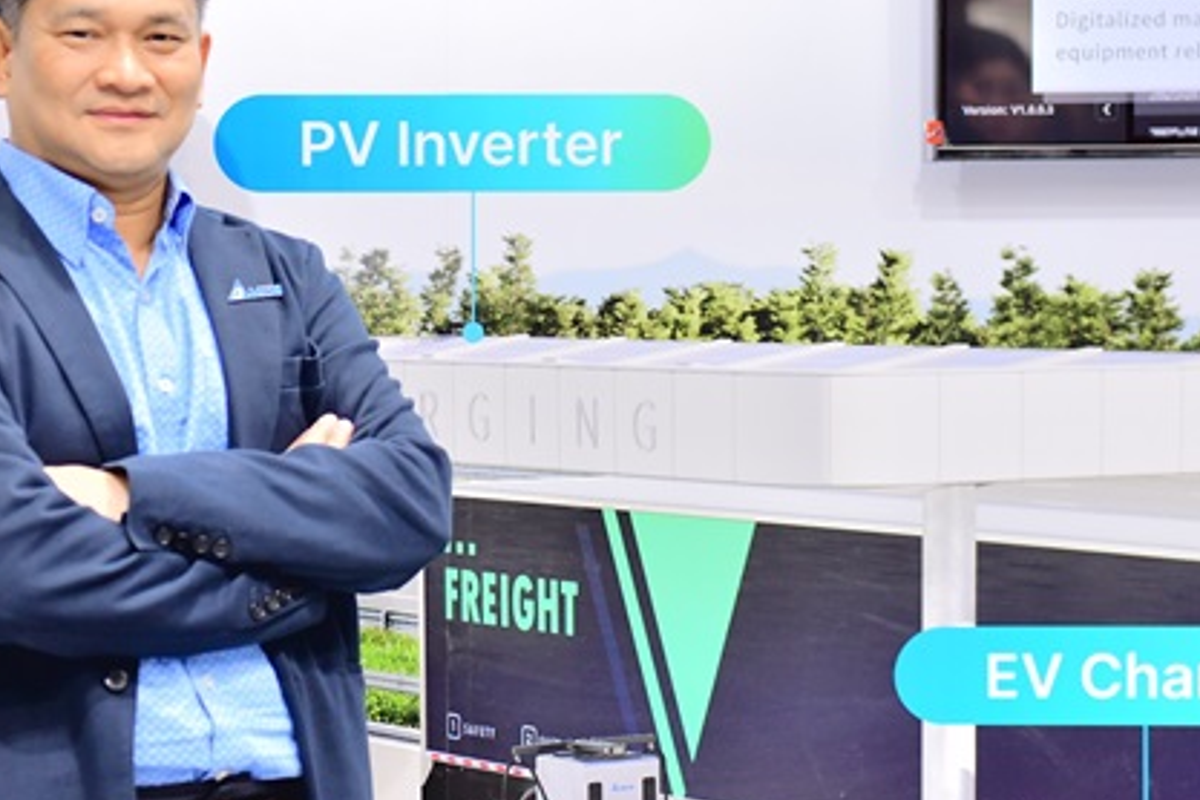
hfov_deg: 21.7
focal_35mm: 94
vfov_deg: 14.5
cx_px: 512
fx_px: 3133
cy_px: 337
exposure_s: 1/400
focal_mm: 56
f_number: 3.2
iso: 1400
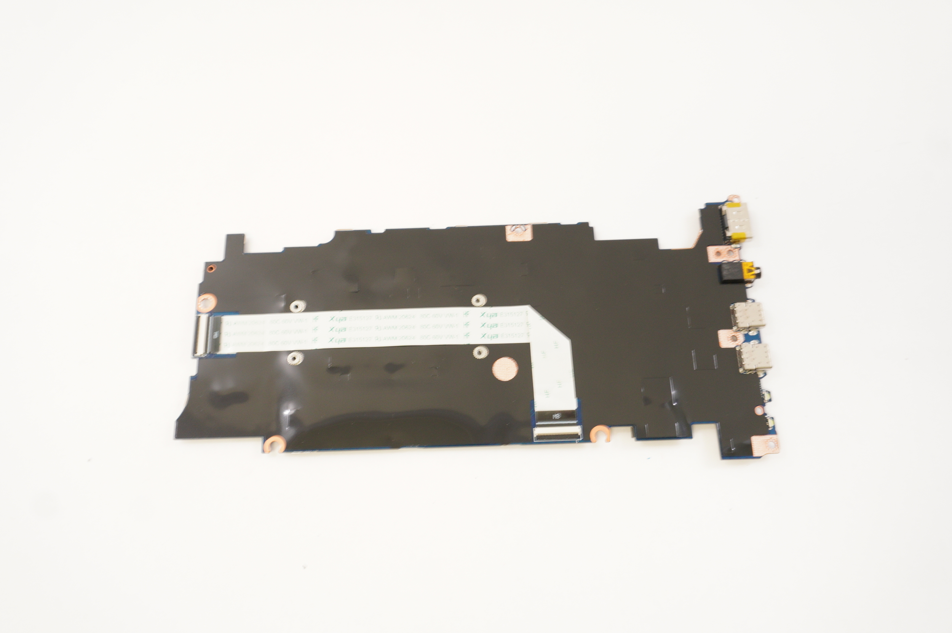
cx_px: 476
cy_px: 316
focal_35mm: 30
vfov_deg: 43.5
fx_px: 793
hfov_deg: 62.0
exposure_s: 1/15
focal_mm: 20
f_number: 5.6
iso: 500
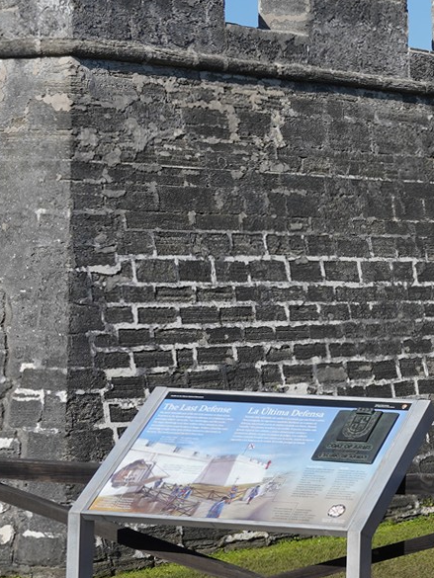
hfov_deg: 13.2
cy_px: 323
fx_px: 1537
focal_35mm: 92
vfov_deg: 21.3
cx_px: 943
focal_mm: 28
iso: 100
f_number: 16
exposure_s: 1/100
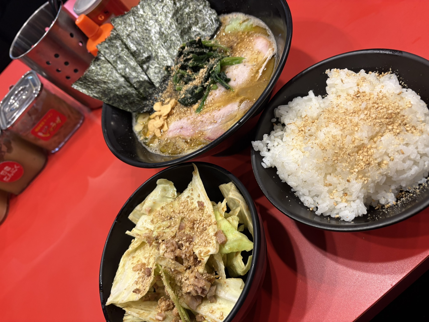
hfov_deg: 67.3
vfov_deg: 53.1
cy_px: 161
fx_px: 322
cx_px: 214
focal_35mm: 26
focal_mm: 5.96
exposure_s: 1/71
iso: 125
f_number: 1.6
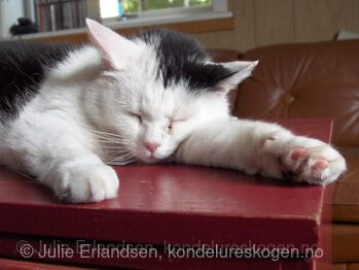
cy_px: 135
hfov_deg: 42.9
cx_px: 180
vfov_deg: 32.9
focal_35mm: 44
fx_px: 456
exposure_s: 1/62.7
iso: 200
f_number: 2.9
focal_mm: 9
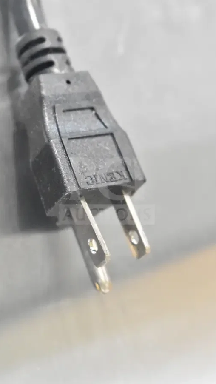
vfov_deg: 24.3
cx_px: 107
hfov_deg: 13.8
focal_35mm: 88
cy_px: 191
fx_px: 891
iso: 10000
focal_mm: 55
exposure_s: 1/100
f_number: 5.6
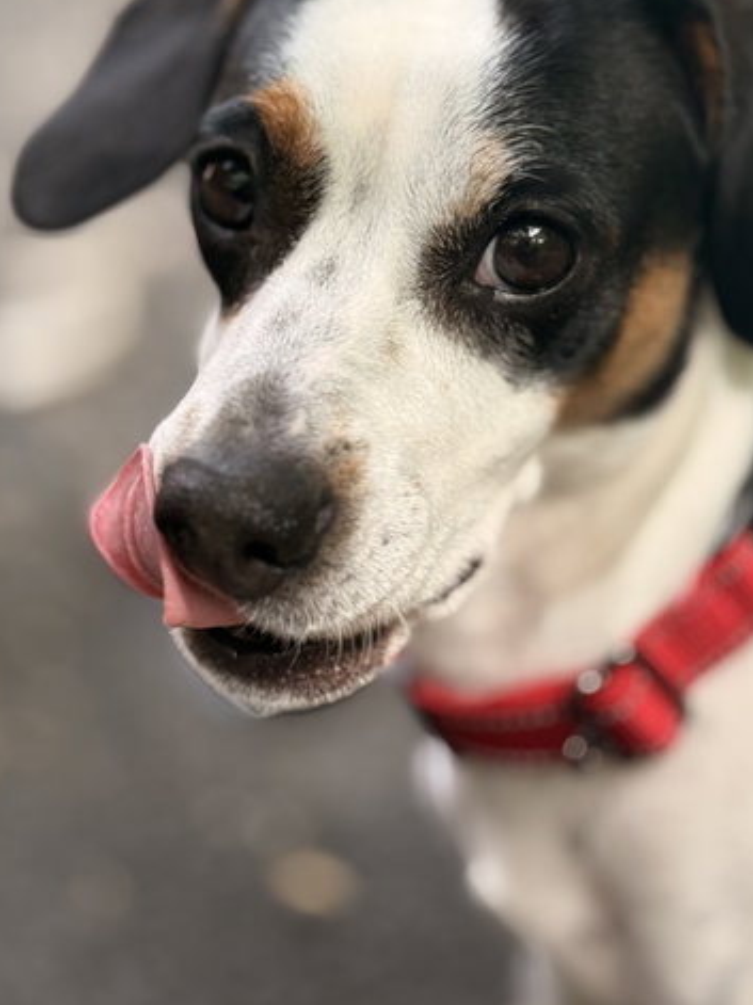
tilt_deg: -20.6
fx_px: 1973
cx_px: 343
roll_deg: -1.8
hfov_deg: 21.6
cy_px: 323
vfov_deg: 28.4
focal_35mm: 68
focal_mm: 6.76
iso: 100
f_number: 1.78
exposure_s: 1/481
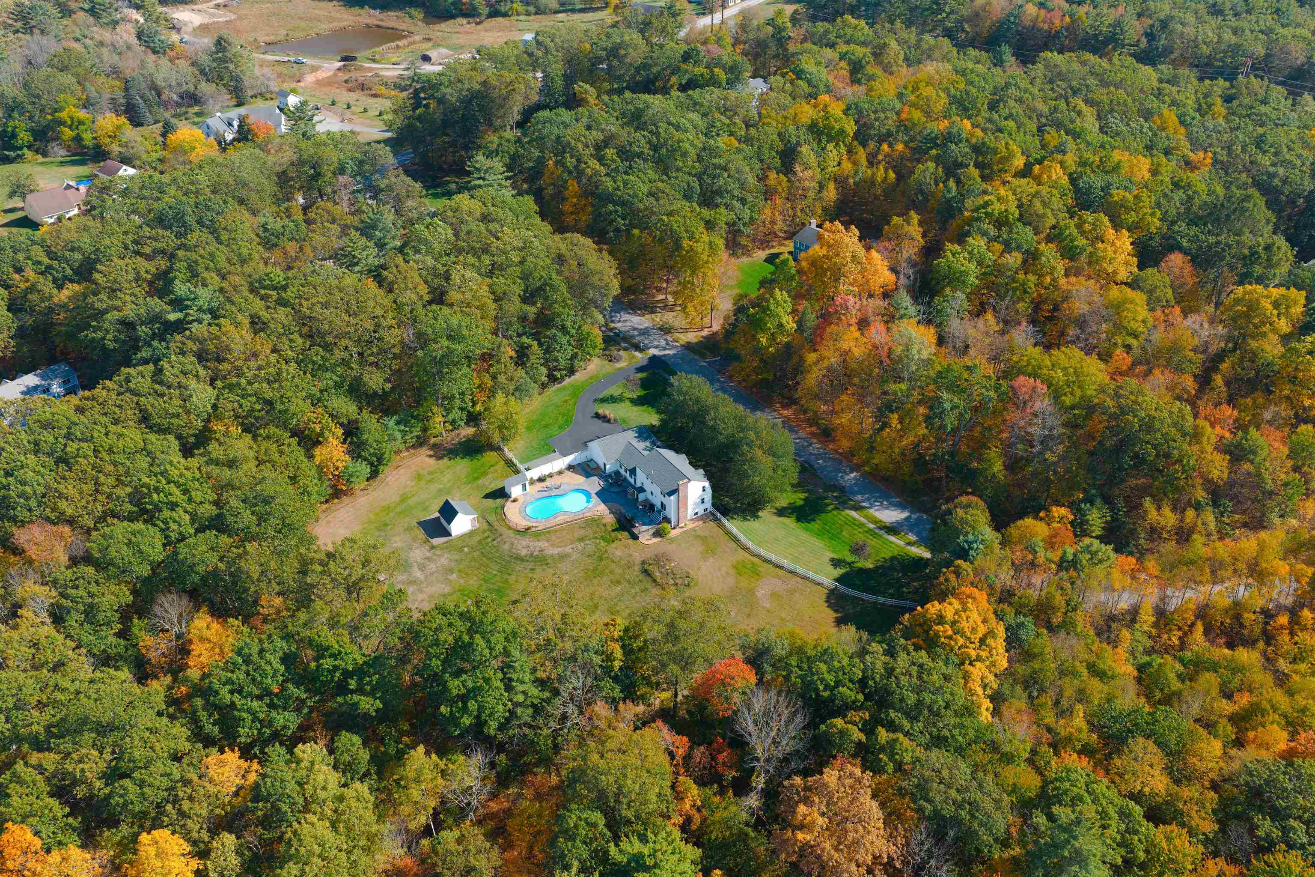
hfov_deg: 65.5
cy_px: 438
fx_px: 1023
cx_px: 658
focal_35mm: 28
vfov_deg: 46.4
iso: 100
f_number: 2.8
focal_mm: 14.4
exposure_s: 1/640
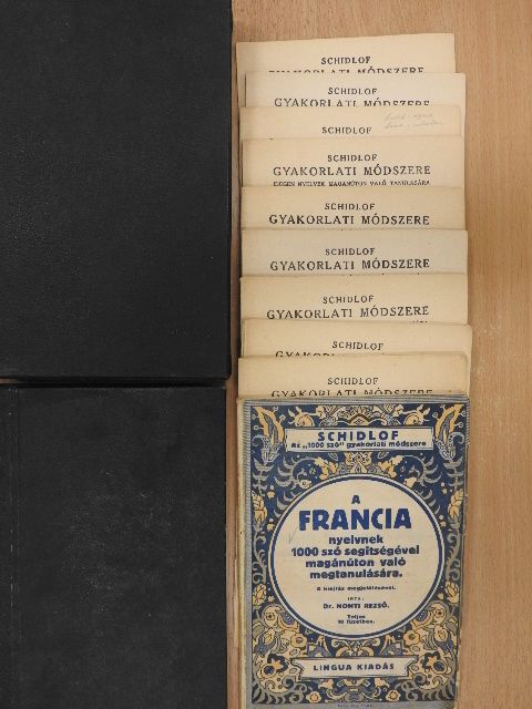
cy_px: 354
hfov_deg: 42.9
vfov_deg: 55.4
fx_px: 676
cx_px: 266
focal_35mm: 33
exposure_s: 1/60
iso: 320
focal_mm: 5.9
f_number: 3.6
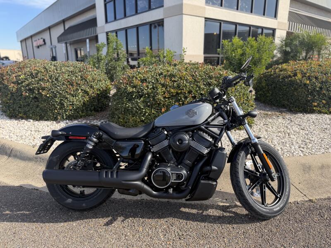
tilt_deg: -15.6
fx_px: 229
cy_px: 124
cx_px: 166
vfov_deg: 56.8
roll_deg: +0.0
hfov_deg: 71.6
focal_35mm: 24
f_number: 1.78
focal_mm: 6.76
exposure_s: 1/1585
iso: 80
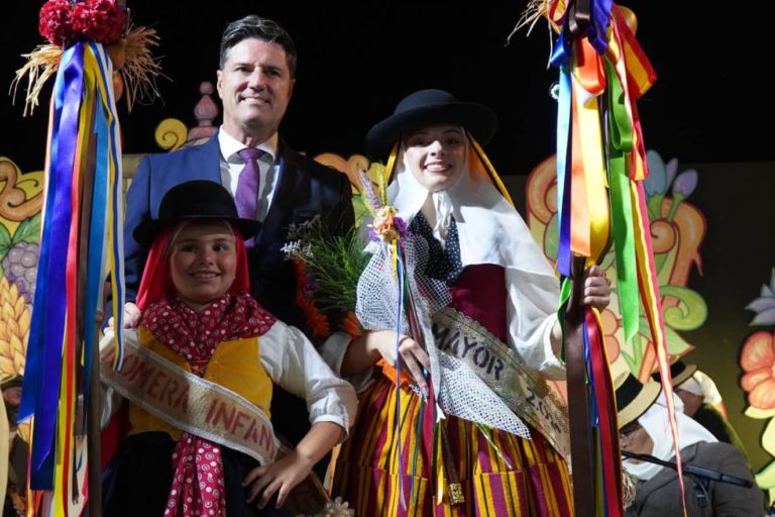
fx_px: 710
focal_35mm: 33
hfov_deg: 57.2
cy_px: 258
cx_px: 388
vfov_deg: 40.0
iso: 2000
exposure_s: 1/160
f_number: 4
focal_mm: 33
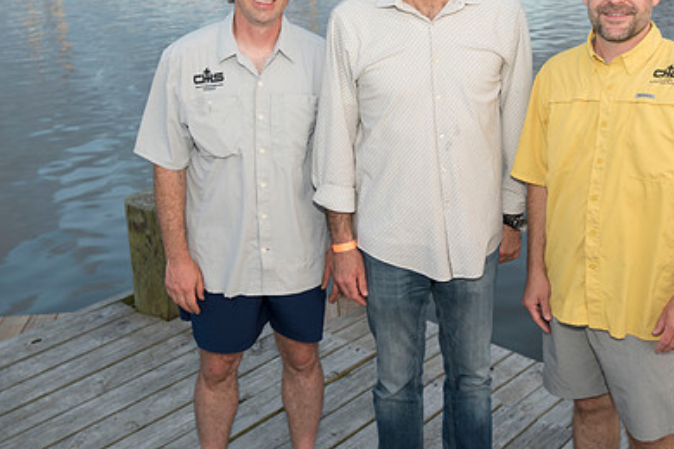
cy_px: 148
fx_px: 973
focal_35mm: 52
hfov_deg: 38.1
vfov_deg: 25.8
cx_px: 397
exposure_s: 1/160
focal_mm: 35
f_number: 5
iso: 250
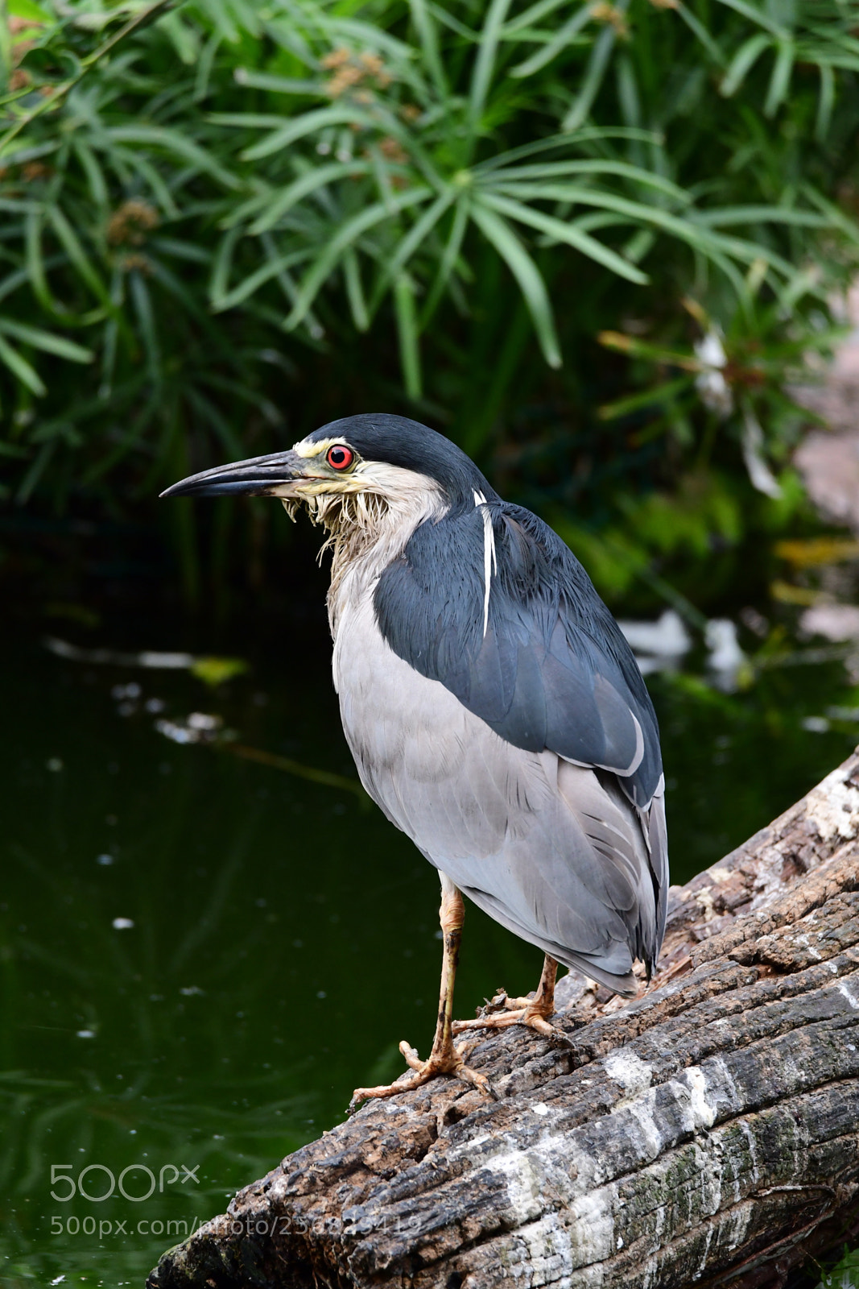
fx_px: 32203
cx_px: 430
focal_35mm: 900
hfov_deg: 1.5
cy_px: 644
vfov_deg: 2.3
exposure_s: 1/500
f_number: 6.3
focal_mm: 600
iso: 1100
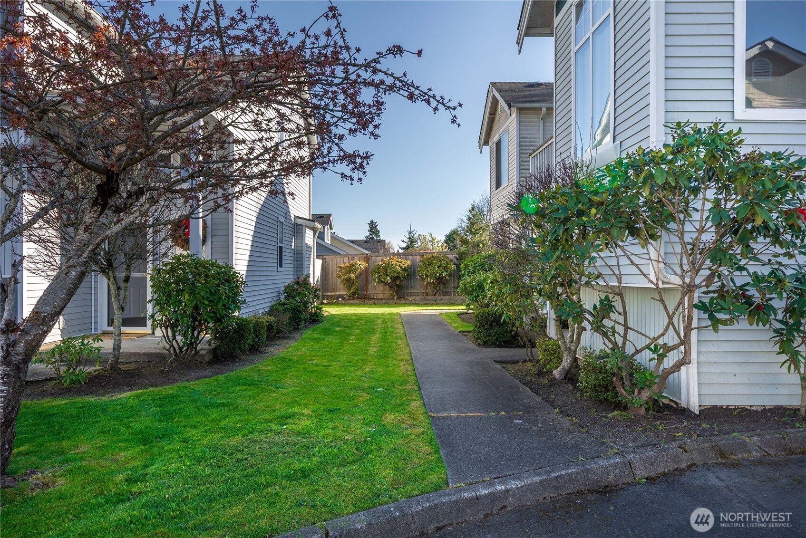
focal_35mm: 24
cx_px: 403
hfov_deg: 73.7
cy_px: 269
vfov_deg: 53.2
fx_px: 538
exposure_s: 1/80
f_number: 7.1
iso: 80
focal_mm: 24
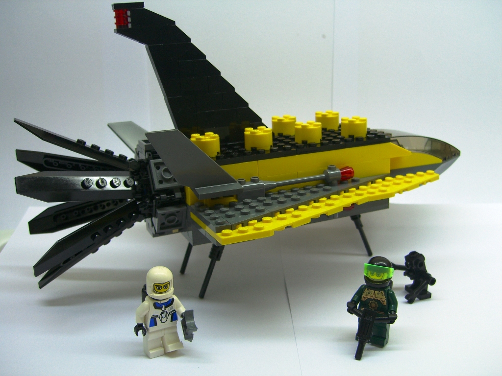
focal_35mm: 38
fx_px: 551
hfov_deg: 49.0
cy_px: 188
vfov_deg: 37.7
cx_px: 251
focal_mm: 7.9
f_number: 2.8
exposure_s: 1/80
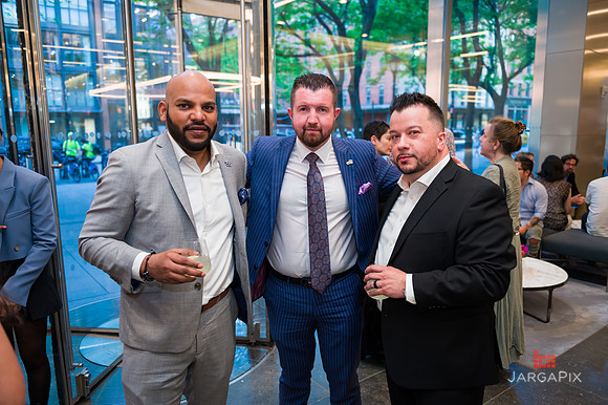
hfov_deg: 67.4
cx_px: 304
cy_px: 202
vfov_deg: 47.9
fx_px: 456
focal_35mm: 27
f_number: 3.2
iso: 400
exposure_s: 1/200
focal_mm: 27
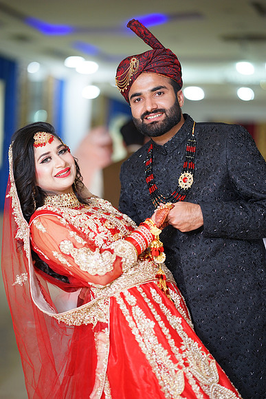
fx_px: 941
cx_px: 133
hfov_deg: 16.1
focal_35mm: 85
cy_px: 200
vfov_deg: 23.9
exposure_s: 1/160
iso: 320
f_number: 1.4
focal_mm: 85
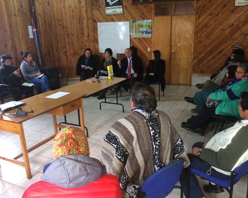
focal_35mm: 31
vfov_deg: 47.1
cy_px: 100
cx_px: 132
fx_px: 227
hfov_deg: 57.2
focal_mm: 4.15
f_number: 2.2
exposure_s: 1/33
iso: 250
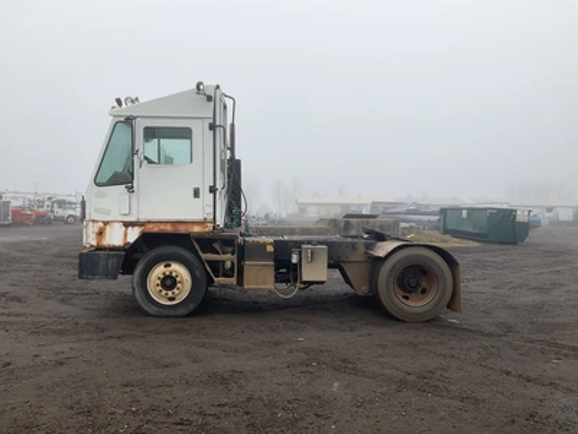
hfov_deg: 61.7
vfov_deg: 48.2
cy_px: 217
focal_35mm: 29
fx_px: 484
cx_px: 289
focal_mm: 3
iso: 25
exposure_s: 1/599
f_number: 1.8
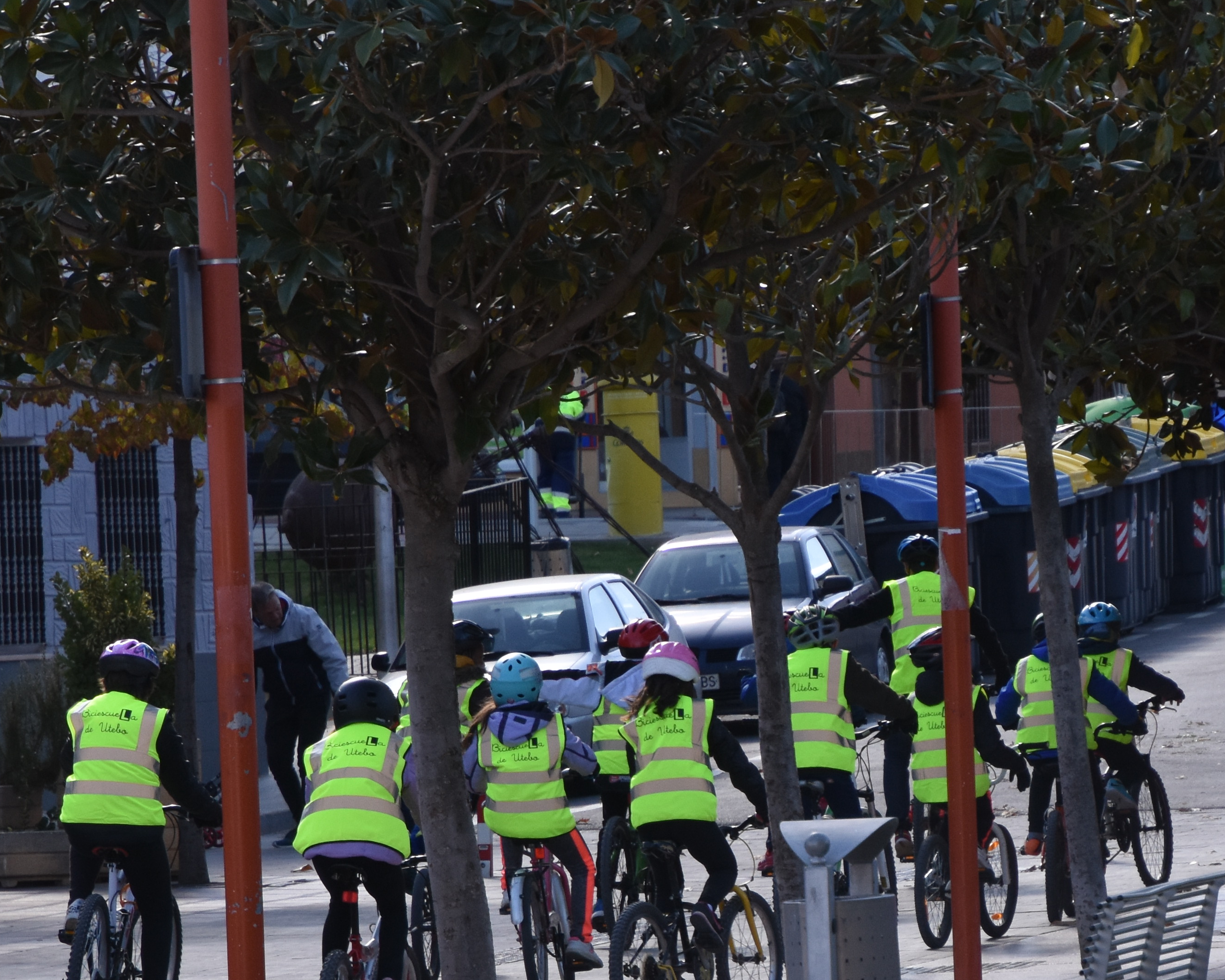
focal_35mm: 318
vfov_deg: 4.9
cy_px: 794
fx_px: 11530
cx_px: 669
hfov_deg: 6.1
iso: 500
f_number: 8
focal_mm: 100
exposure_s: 1/500
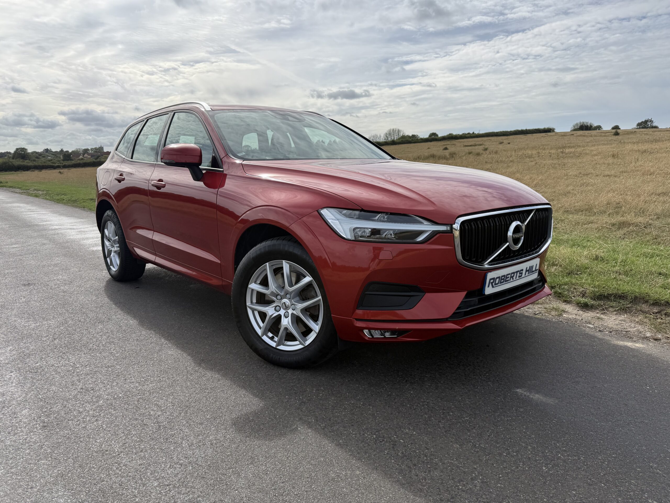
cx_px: 335
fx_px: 465
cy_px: 252
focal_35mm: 24
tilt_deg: -11.8
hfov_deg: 71.6
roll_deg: +0.6
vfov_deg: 56.8
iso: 80
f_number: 1.78
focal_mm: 6.76
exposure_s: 1/6173
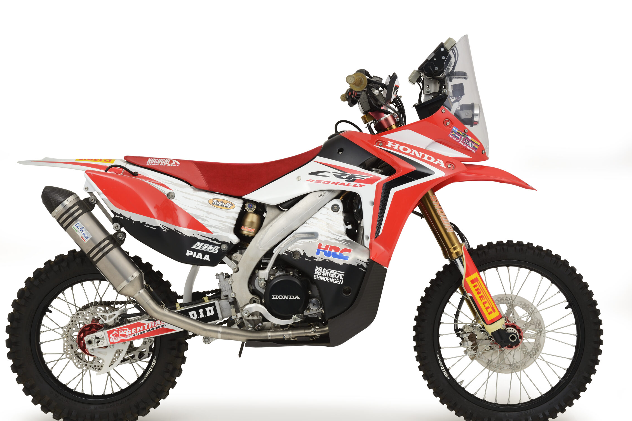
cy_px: 232
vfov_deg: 16.5
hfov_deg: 24.5
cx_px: 304
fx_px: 1457
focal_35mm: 83
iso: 200
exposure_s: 1/50
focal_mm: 75
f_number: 16
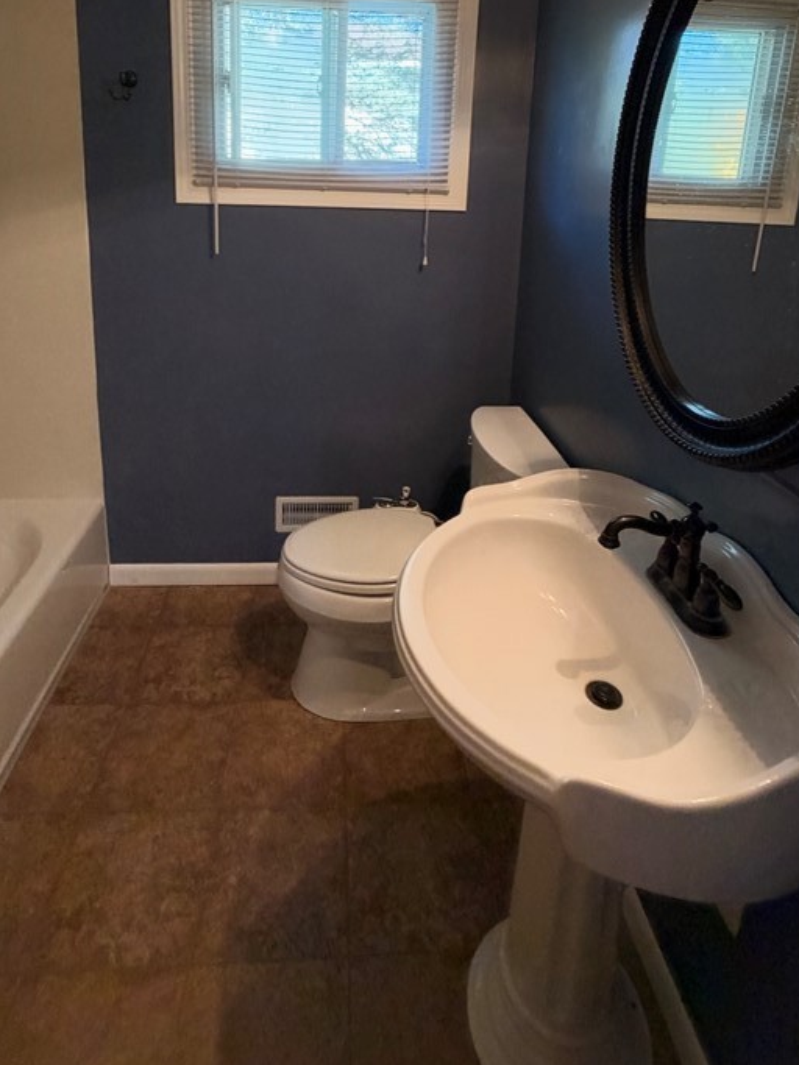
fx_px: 646
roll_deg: -1.1
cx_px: 373
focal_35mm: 21
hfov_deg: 63.4
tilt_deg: -9.7
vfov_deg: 75.0
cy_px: 309
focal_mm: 2.22
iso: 500
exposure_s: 1/60
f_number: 2.2
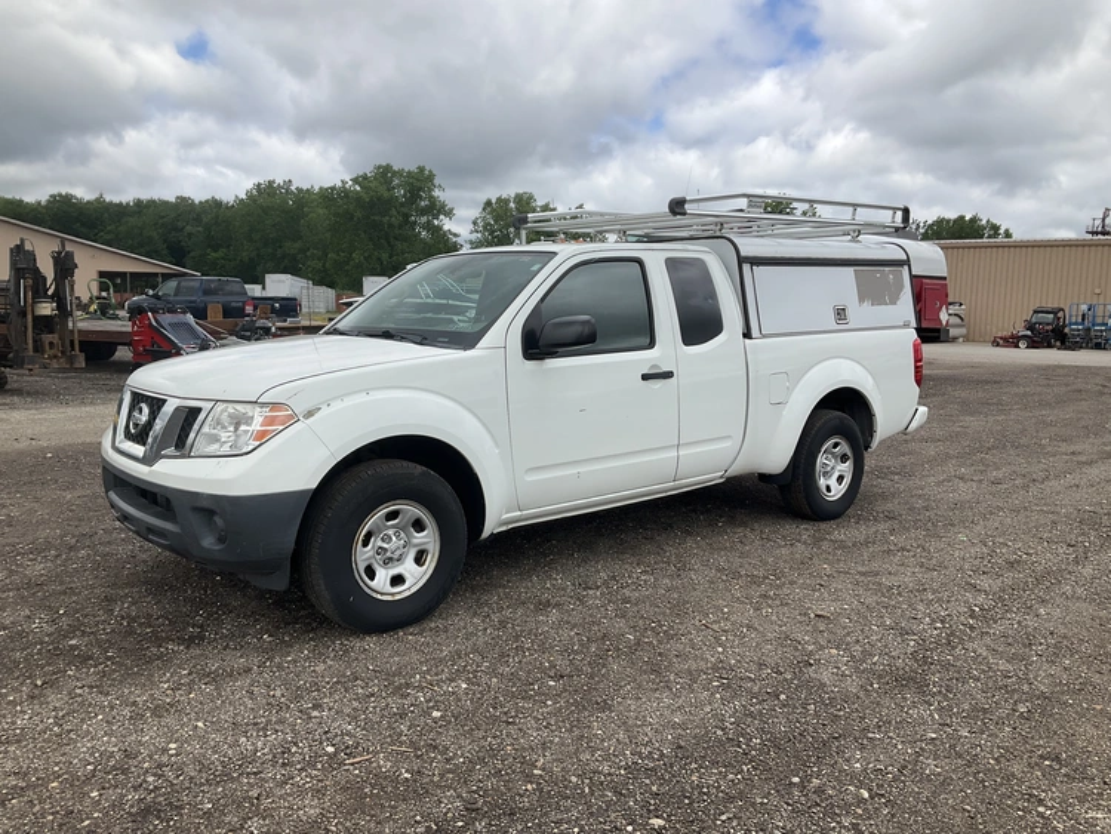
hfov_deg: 61.6
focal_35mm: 29
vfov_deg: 48.3
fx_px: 931
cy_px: 417
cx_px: 556
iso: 25
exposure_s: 1/1786
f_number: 1.8
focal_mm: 3
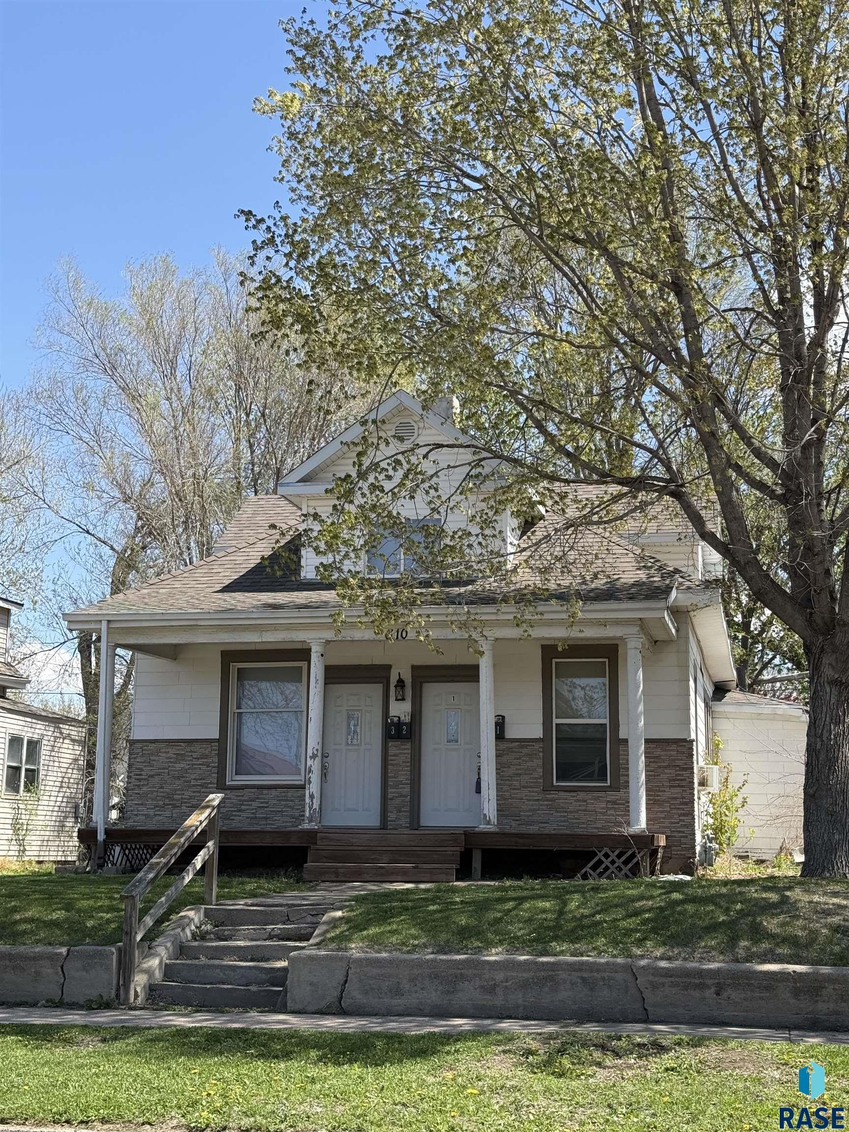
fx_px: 1570
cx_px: 424
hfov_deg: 30.3
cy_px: 566
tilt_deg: +10.6
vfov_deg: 39.7
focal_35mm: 48
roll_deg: -1.8
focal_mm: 6.76
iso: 100
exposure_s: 1/3096
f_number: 1.78
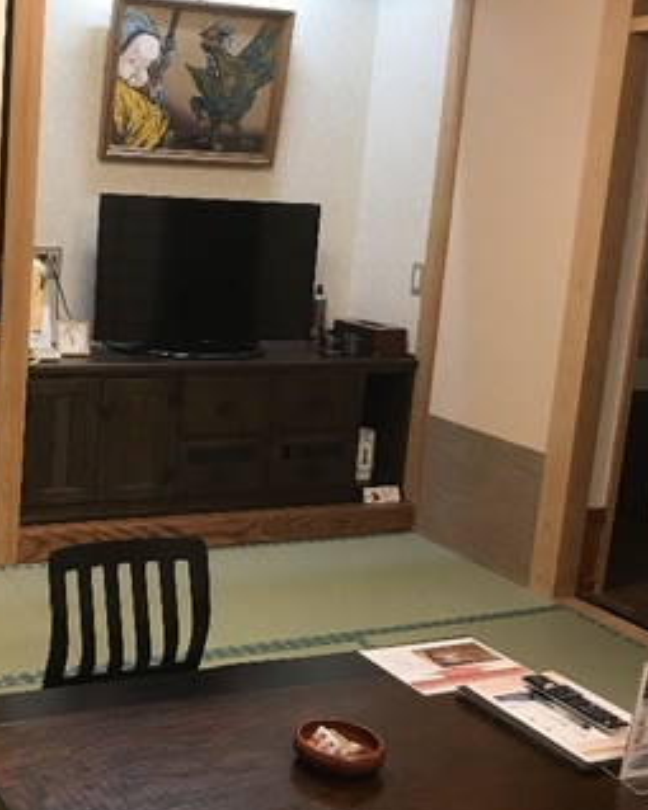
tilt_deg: -8.6
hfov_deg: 30.5
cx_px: 107
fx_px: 1151
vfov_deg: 38.8
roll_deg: -3.4
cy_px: 366
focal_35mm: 48
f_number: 1.8
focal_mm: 3.99
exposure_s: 1/15
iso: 50
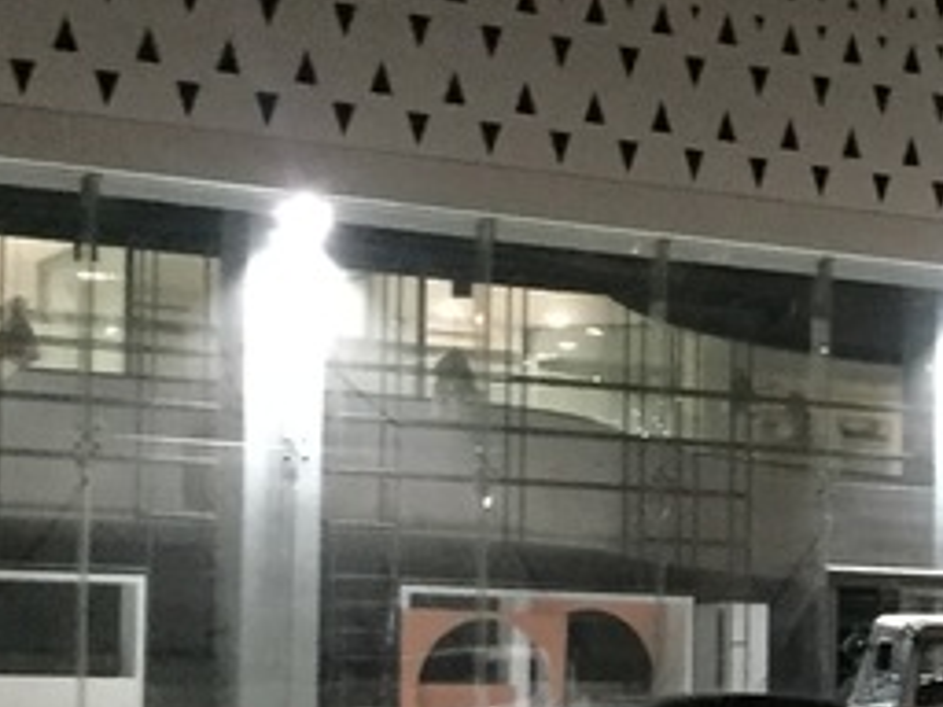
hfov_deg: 15.7
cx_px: 1374
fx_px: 3160
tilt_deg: +3.2
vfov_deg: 12.7
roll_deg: -1.7
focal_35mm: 116
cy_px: 637
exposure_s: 1/17
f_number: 2.2
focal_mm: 4.15
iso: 320
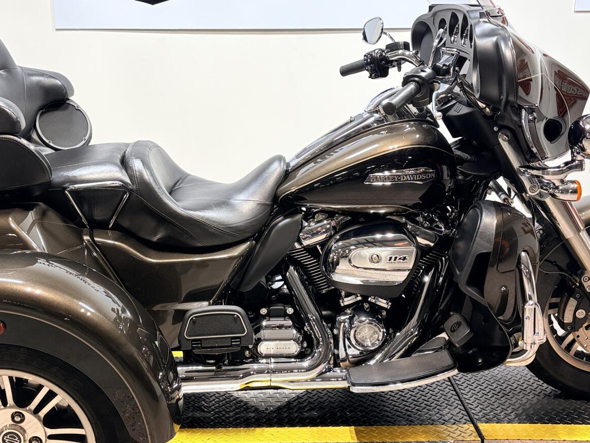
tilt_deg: -15.2
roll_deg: +0.4
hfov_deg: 42.0
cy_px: 202
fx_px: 767
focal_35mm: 45
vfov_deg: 32.2
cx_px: 252
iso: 50
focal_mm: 5.96
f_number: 1.6
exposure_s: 1/120
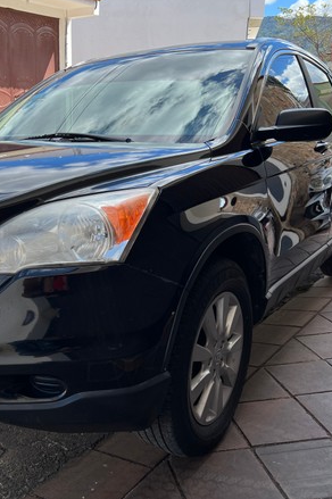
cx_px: 103
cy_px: 244
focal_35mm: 37
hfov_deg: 35.4
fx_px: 513
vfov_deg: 51.9
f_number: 1.5
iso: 50
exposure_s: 1/1395
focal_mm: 5.7
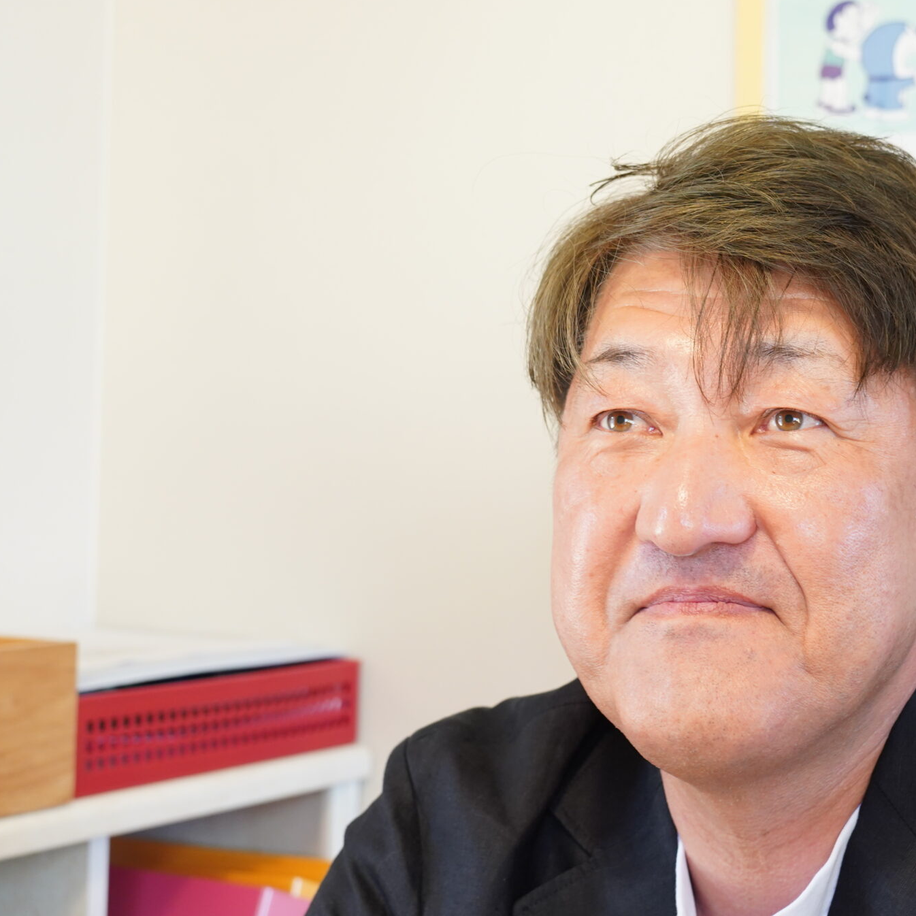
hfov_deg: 22.7
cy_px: 408
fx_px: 2275
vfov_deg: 22.8
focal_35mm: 76
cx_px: 612
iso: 1000
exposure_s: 1/50
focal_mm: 47
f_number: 5.6
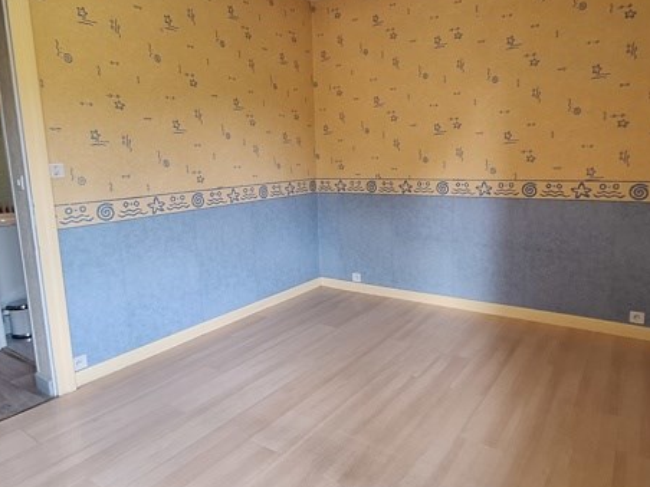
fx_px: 432
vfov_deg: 58.8
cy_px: 227
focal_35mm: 23
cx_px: 347
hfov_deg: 73.8
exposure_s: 1/40
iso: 160
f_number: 2.2
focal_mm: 1.74
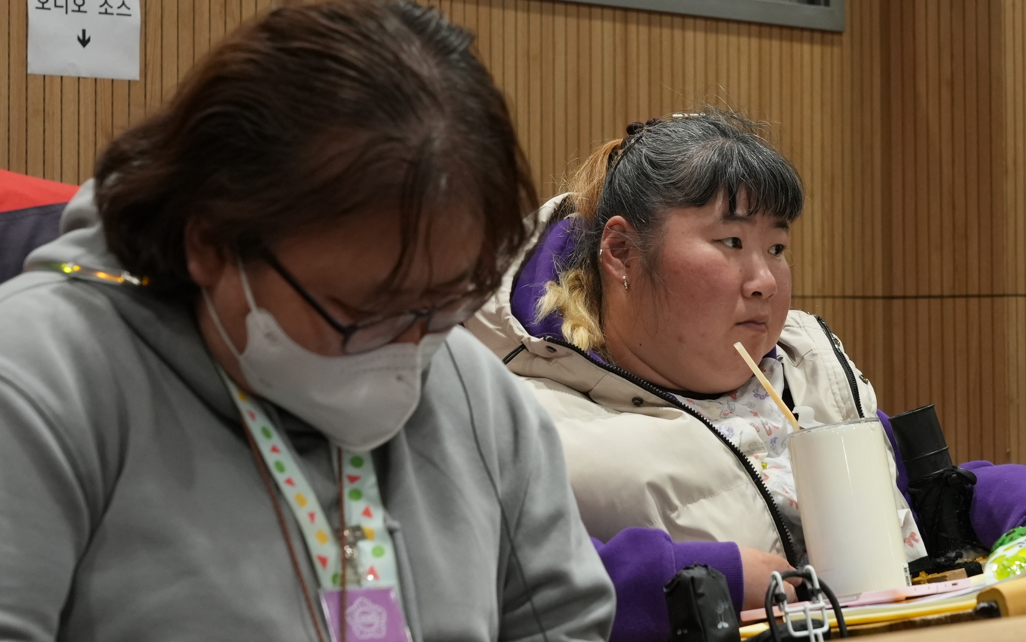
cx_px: 653
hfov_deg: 20.7
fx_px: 2796
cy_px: 270
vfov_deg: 13.1
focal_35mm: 100
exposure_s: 1/50
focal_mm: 76
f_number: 8
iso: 5000
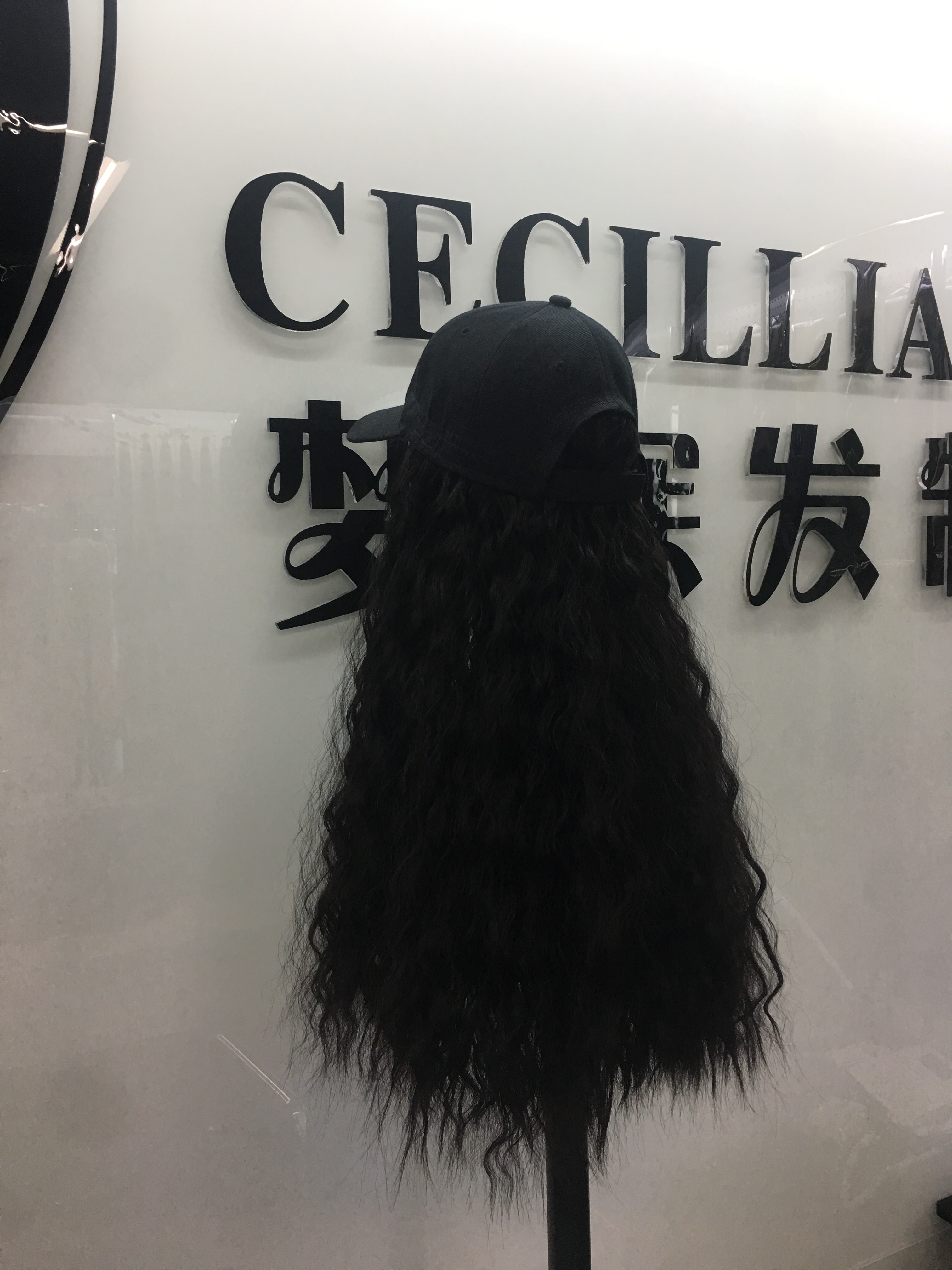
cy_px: 635
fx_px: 1063
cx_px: 476
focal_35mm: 29
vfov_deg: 61.7
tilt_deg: -3.0
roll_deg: +0.7
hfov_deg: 48.2
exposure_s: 1/33
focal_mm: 4.15
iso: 40
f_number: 2.2
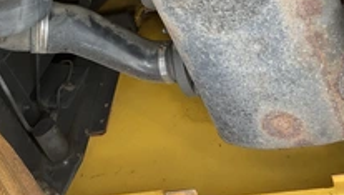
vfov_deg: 18.7
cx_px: 181
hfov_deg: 34.3
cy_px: -43
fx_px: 557
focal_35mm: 61
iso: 25
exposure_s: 1/500
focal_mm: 3
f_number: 1.8
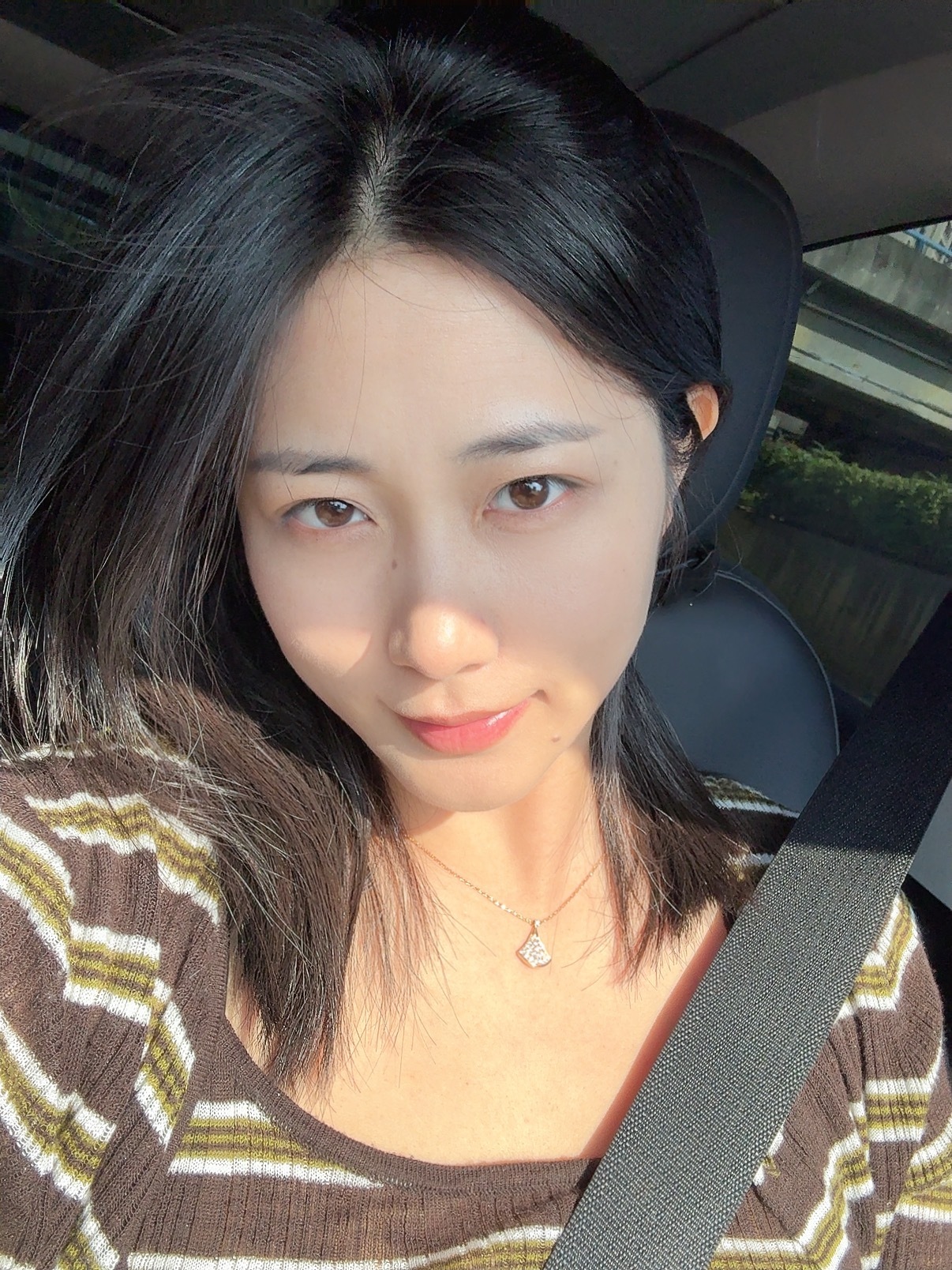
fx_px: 1100
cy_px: 635
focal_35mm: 30
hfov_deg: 46.8
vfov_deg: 60.0
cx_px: 476
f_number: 1.9
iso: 32
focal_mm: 2.69
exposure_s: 1/340
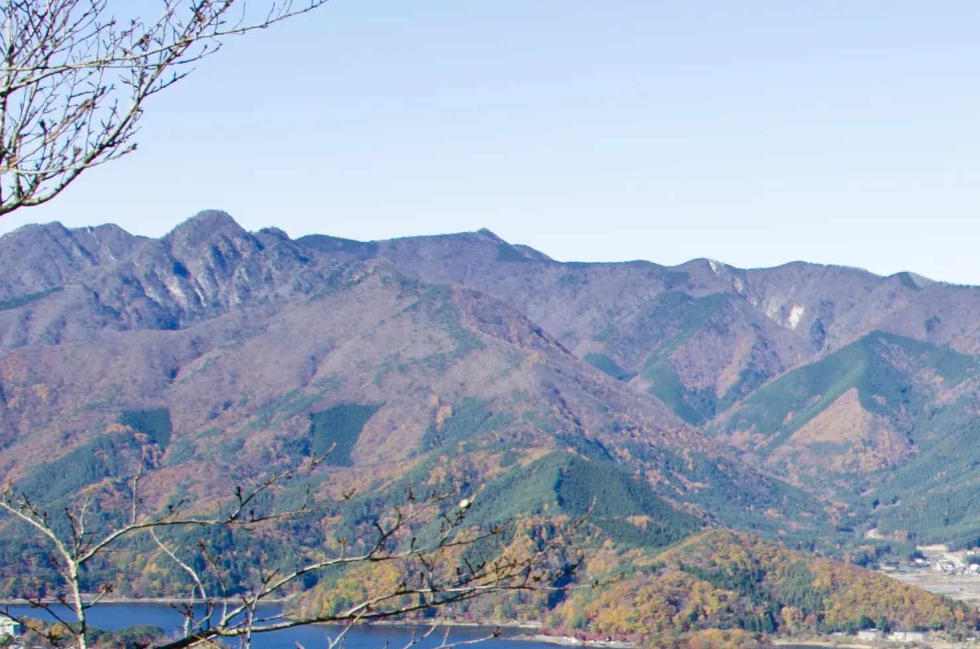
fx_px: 2717
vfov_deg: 13.3
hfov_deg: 18.7
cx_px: 1337
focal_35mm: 100
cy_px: 786
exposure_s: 1/125
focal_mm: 20
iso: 100
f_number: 8
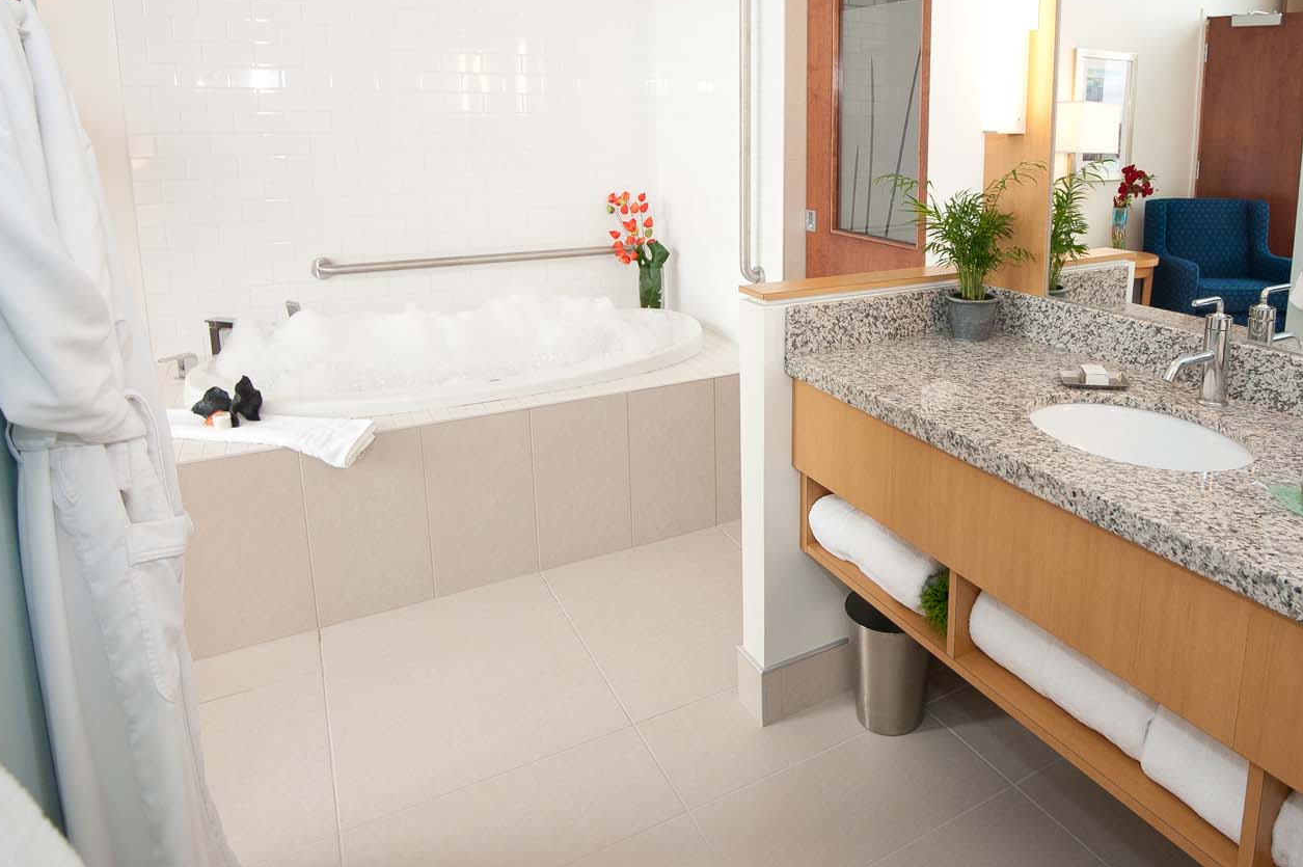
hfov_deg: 74.4
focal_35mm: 23
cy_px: 253
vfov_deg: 53.3
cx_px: 841
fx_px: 832
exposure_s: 1/160
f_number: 6.3
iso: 640
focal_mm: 15
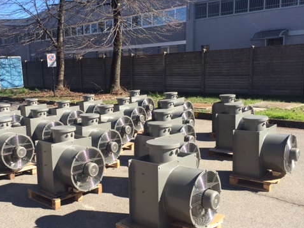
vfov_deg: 36.7
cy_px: 130
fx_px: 343
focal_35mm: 39
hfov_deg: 47.2
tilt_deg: -10.7
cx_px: 107
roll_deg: +2.0
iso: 32
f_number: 2.2
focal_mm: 4.15
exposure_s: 1/775
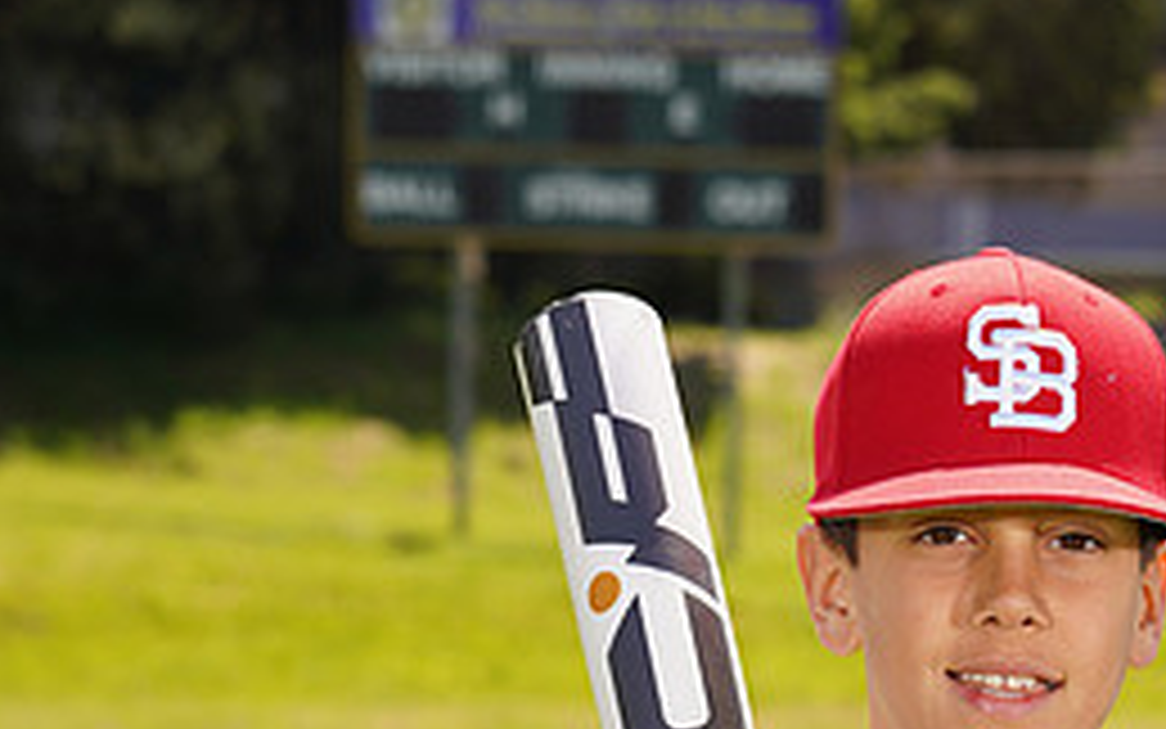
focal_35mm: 228
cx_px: 822
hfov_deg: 9.2
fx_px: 7247
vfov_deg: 5.7
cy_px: 1170
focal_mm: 100
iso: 100
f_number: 9
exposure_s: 1/160
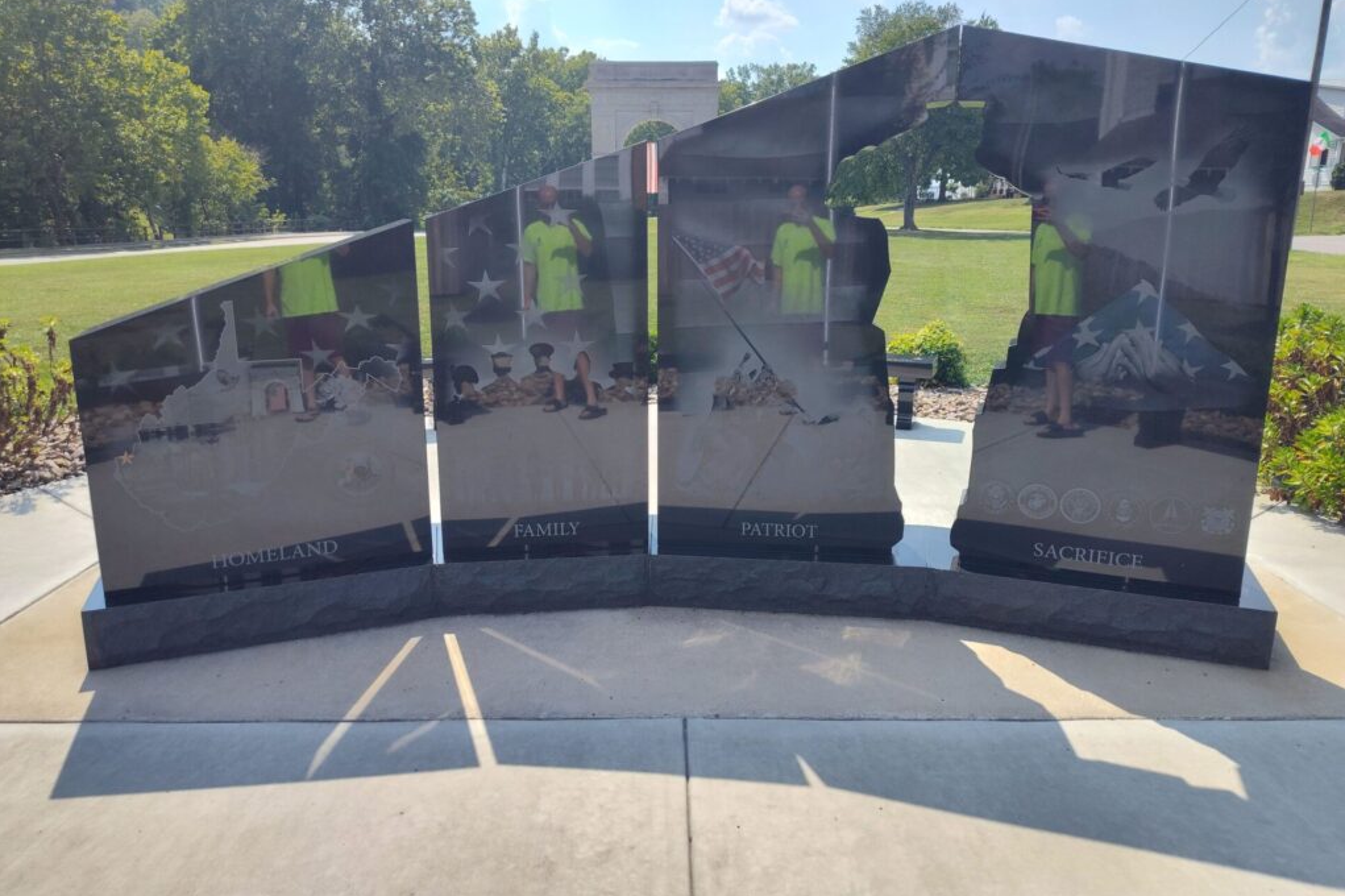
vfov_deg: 53.1
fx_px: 896
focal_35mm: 24
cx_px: 672
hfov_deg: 73.8
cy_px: 415
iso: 100
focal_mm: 5.56
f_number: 1.8
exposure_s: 1/1997
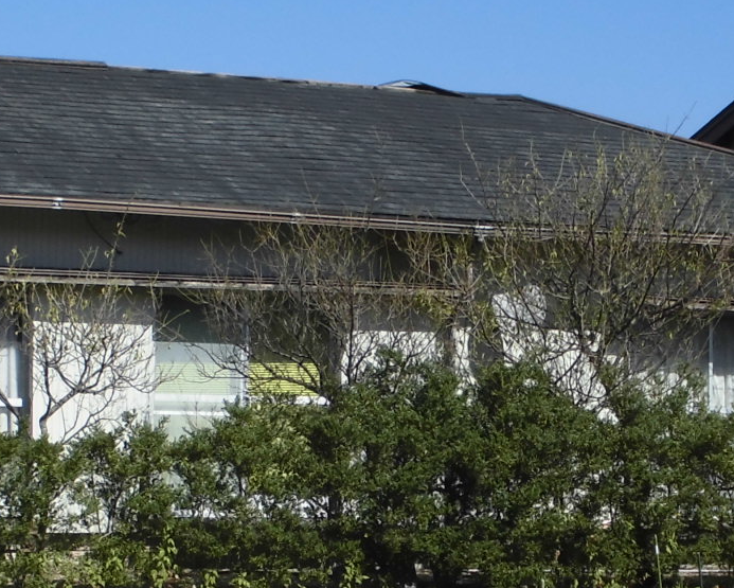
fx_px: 2695
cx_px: 289
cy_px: 445
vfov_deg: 12.4
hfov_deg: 15.5
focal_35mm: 124
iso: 100
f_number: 4.5
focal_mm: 7.8
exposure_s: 1/500
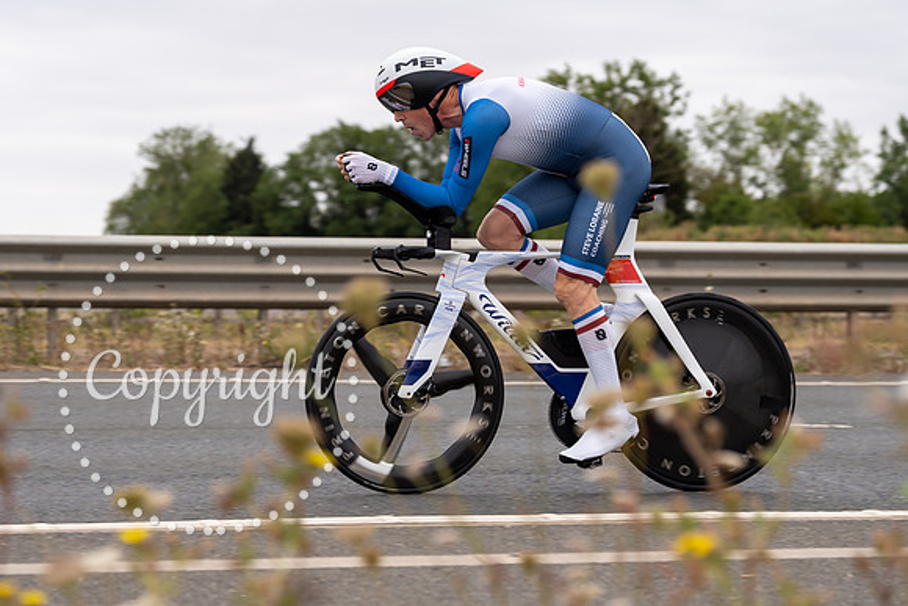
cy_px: 301
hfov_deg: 22.9
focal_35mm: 89
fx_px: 2243
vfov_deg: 15.4
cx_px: 407
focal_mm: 70
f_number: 3.5
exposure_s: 1/800
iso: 100
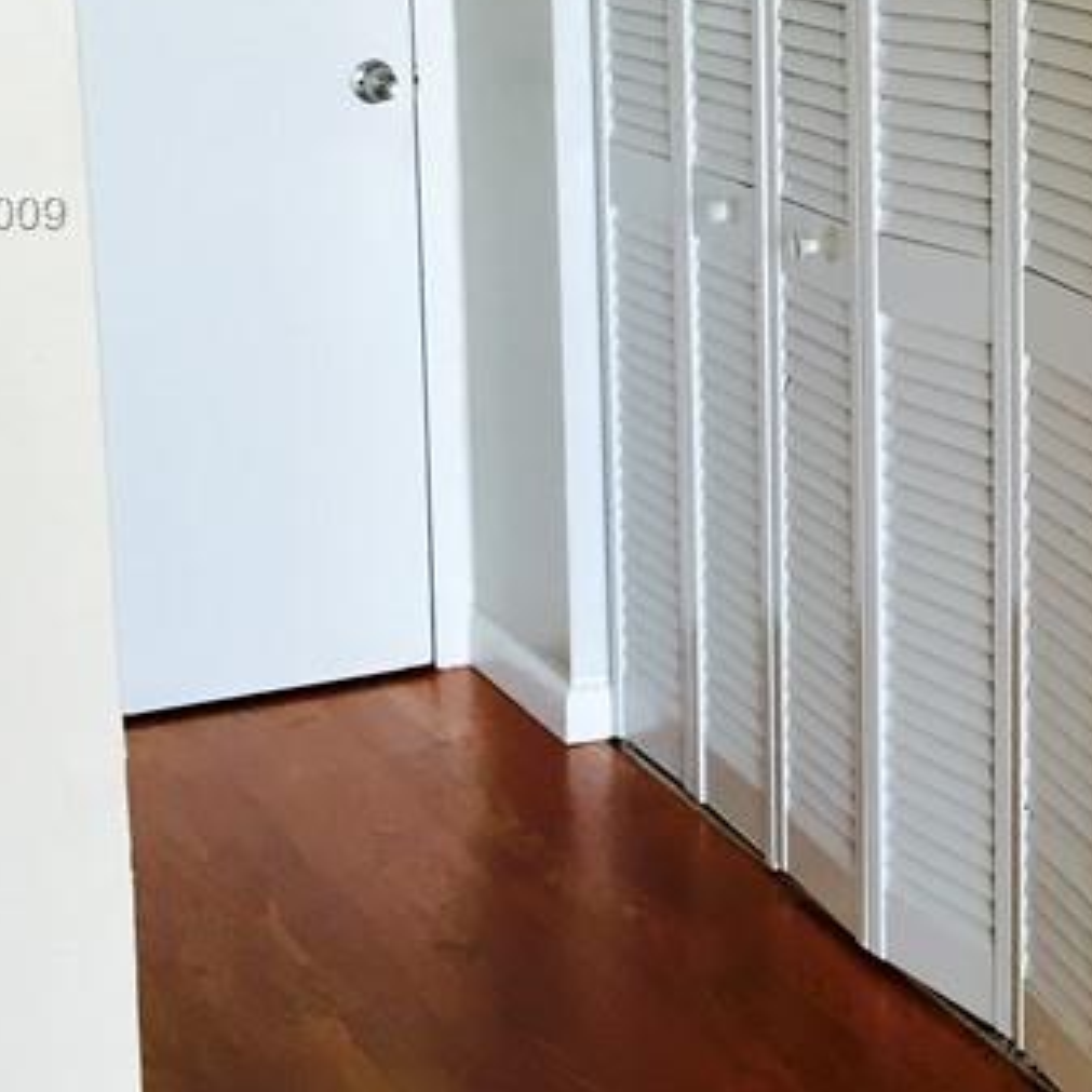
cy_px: 214
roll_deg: +0.3
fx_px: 2784
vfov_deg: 21.9
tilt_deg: -9.6
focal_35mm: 78
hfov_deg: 21.5
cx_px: 1063
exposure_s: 1/40
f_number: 2.2
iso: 32
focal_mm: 4.15
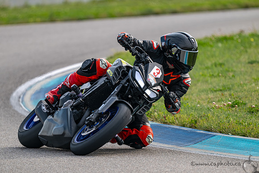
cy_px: 86
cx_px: 113
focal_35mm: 676
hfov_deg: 3.0
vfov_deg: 2.0
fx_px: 4866
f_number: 6.3
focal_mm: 600
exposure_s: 1/1250
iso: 450
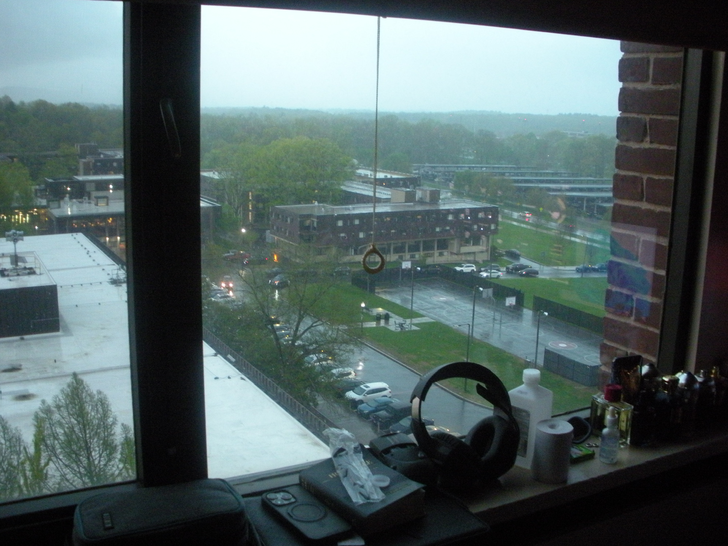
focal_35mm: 37
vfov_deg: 38.7
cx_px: 370
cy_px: 272
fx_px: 778
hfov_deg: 50.1
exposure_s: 1/17.2
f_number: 3.5
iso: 400
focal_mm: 6.3
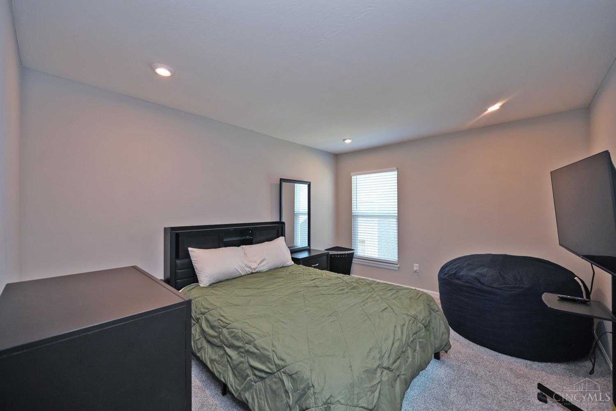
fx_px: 240
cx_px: 308
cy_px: 206
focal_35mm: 14
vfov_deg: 81.2
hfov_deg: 104.3
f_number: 4.5
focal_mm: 14
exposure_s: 1/80
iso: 200
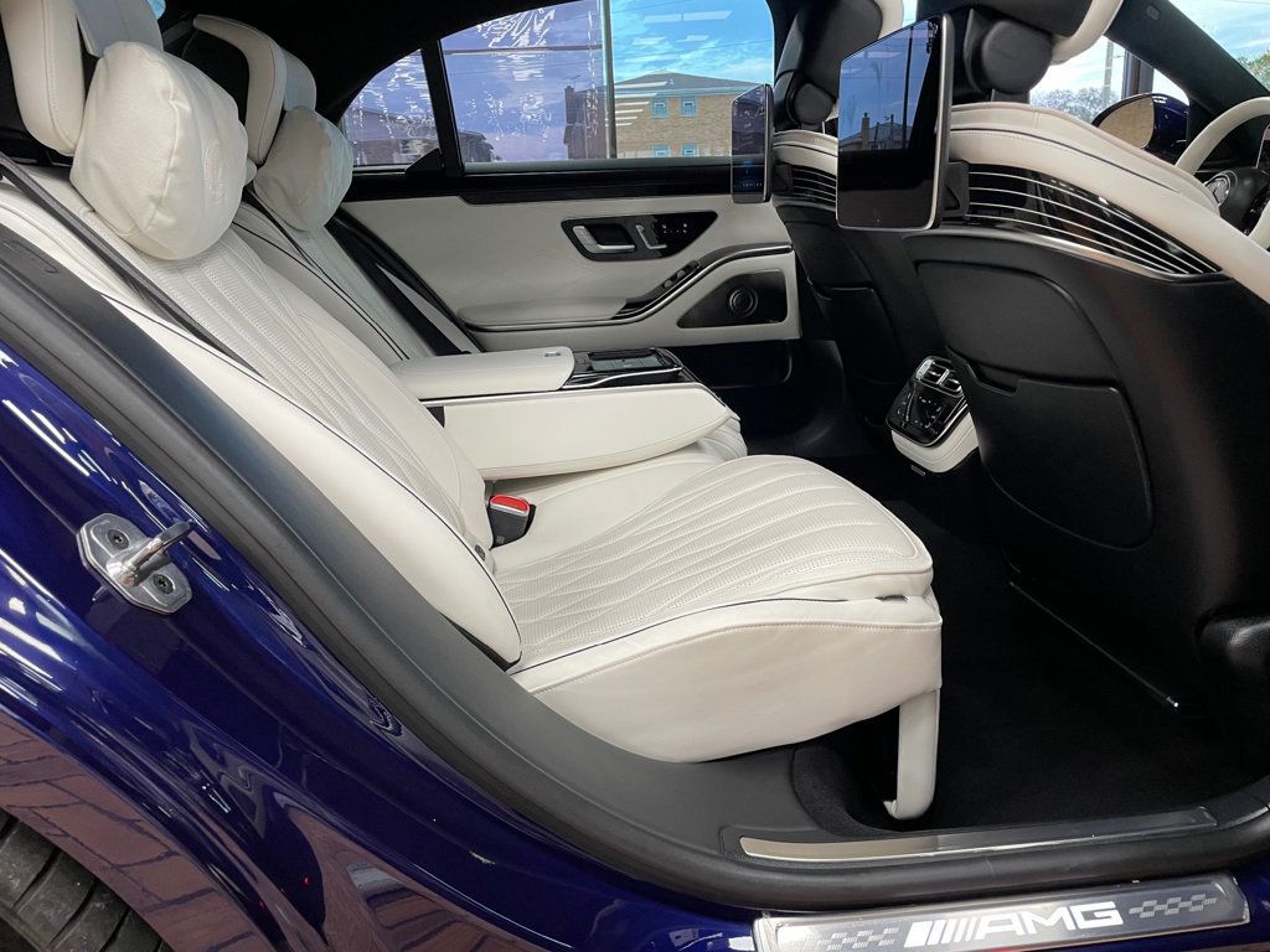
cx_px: 635
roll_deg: +3.0
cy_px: 476
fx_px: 954
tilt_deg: -15.9
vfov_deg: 53.1
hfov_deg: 67.3
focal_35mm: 26
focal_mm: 4.2
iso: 100
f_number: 1.6
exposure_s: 1/60
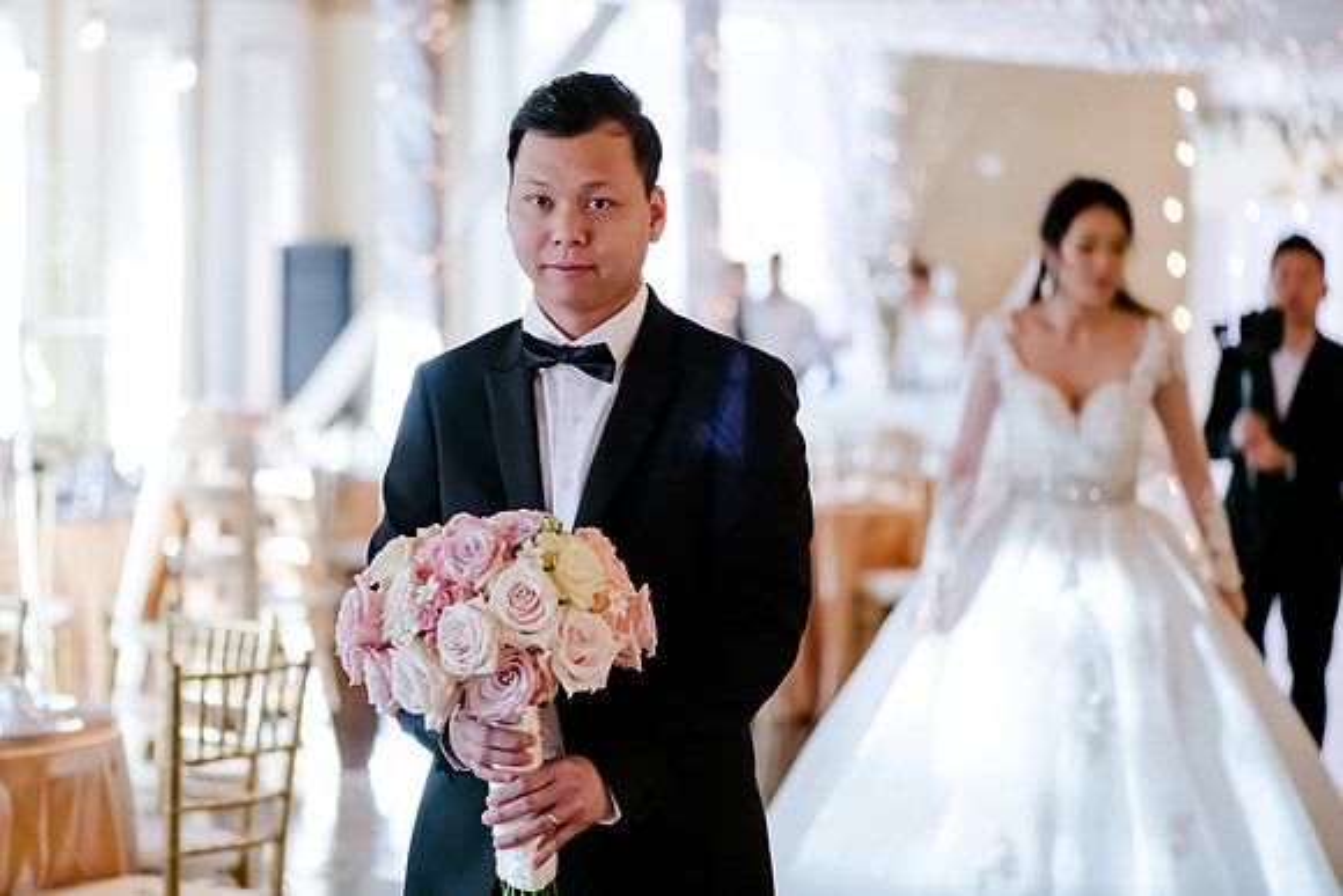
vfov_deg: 11.3
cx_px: 567
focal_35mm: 121
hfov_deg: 16.9
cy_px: 378
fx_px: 4527
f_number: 2.8
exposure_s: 1/400
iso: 2500
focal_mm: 105
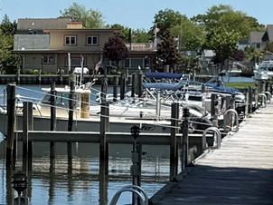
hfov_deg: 11.2
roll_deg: -0.2
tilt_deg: -2.6
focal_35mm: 163
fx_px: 1284
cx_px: -247
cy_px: 123
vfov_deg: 9.1
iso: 80
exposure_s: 1/5714
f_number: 1.78
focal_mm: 6.76
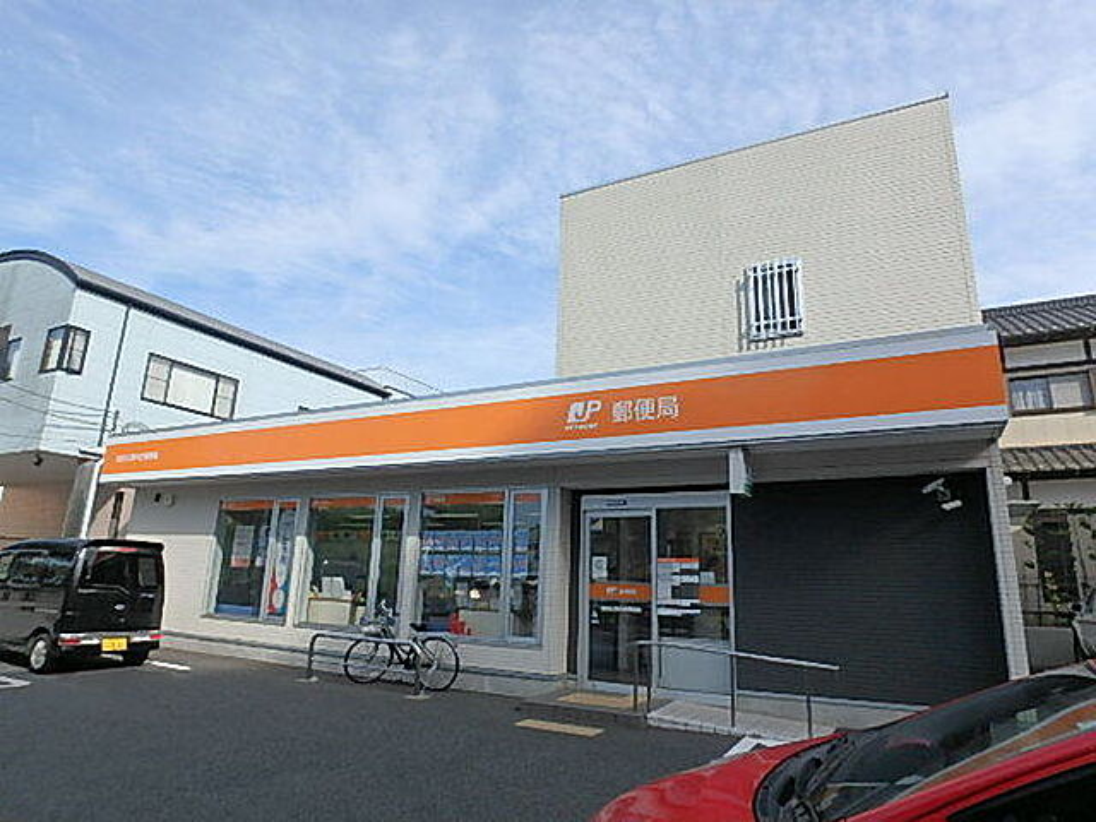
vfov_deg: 63.4
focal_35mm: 21
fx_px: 665
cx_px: 548
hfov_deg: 79.0
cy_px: 411
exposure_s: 1/500
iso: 125
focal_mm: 3.7
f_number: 6
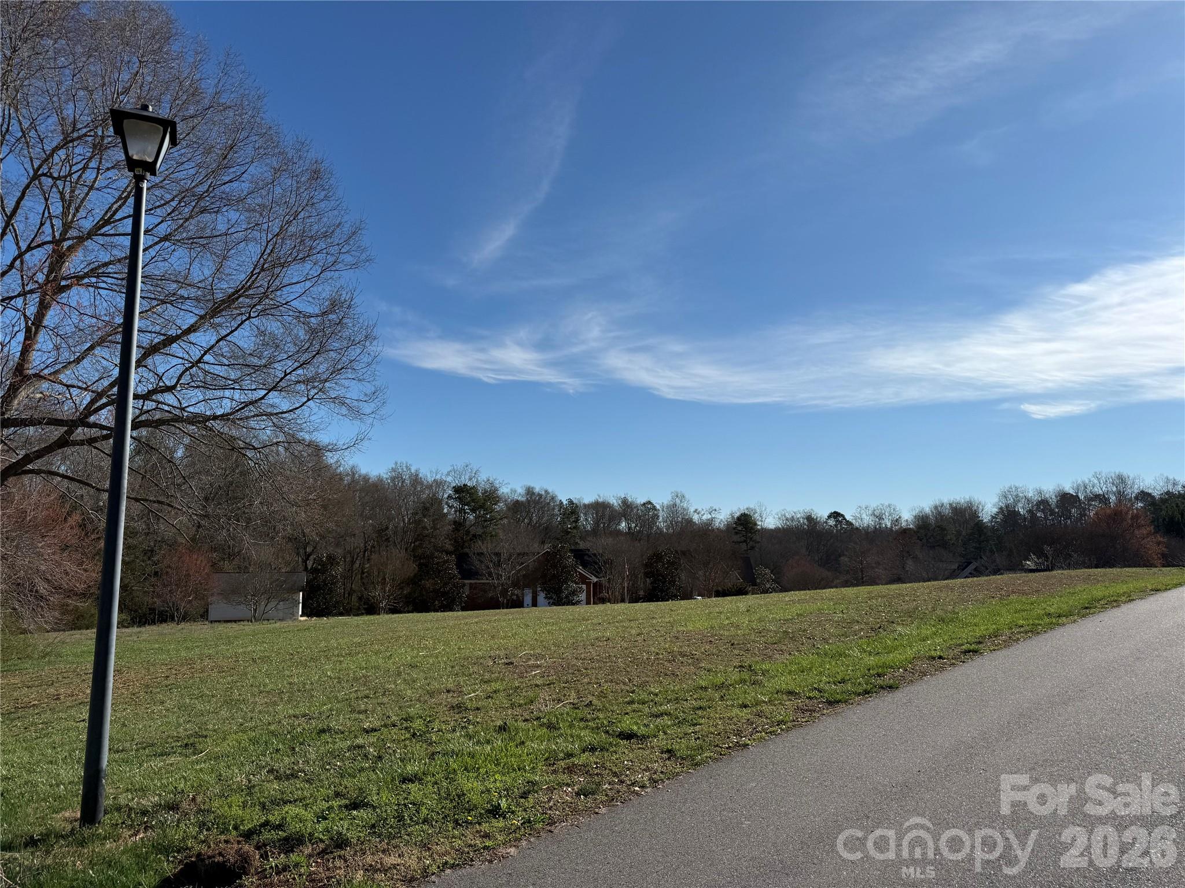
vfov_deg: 56.8
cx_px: 592
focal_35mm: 24
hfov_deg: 71.6
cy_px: 444
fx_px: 822
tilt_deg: +8.1
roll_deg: -1.0
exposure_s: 1/9091
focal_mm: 6.76
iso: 80
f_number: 1.78
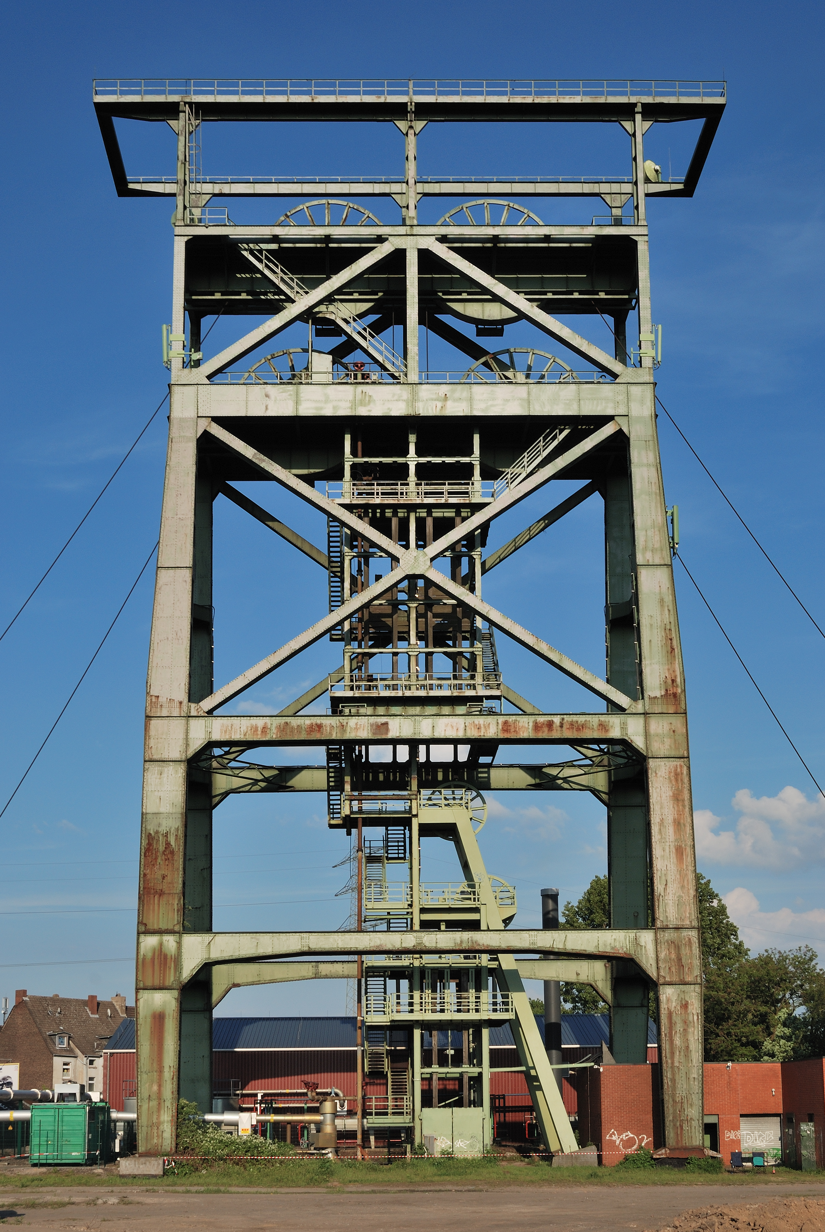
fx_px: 1388
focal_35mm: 40
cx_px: 412
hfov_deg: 33.1
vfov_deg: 47.9
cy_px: 616
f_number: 13
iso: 100
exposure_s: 1/160
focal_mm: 27
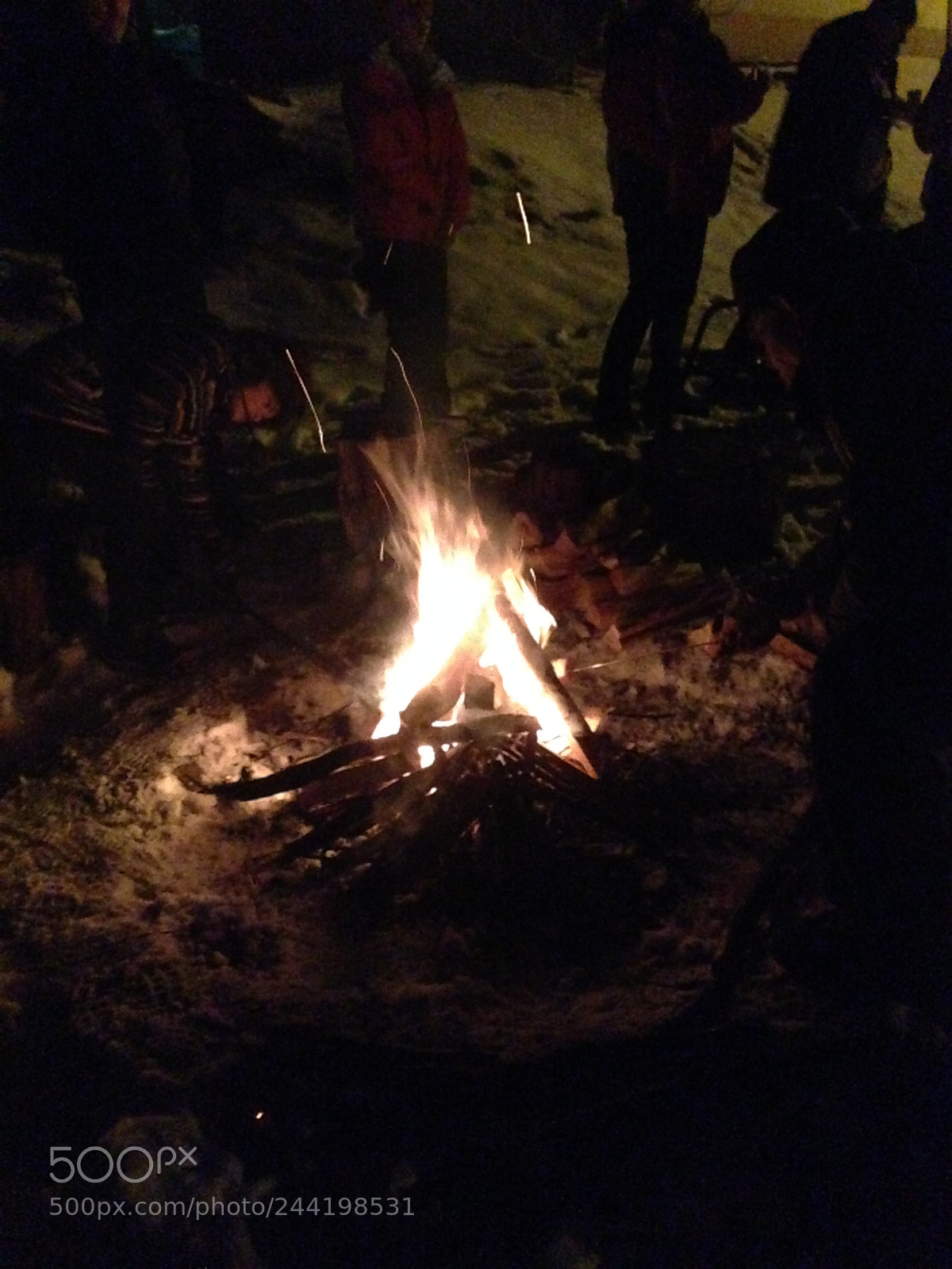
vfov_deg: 55.4
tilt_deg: -18.7
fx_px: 1210
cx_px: 476
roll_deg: +3.1
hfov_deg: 42.9
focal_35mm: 33
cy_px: 634
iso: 2500
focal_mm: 4.12
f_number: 2.4
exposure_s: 1/15
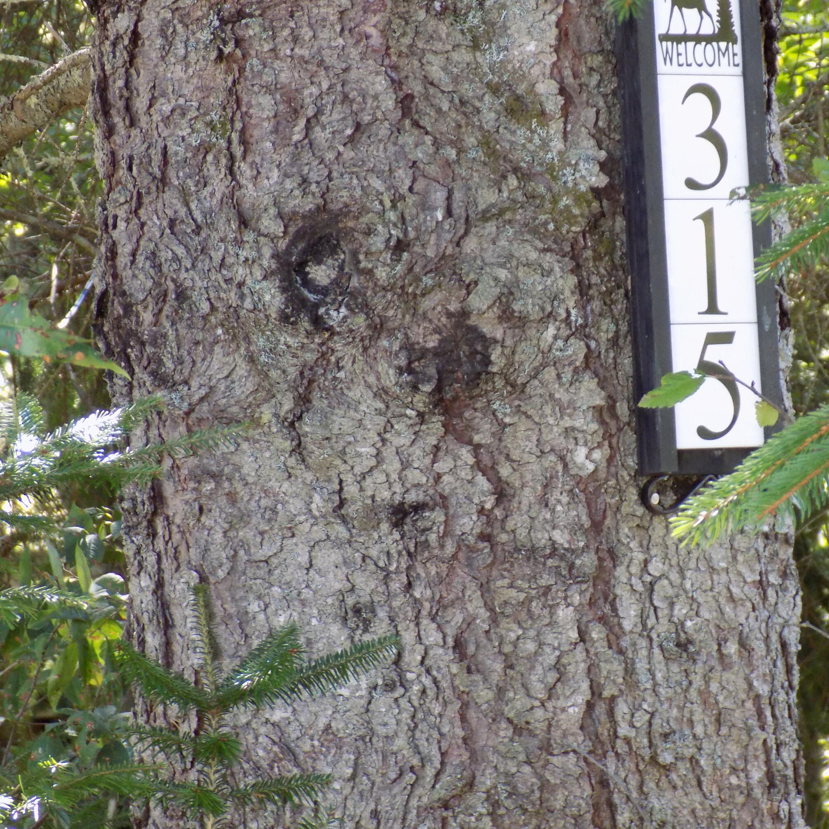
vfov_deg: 7.9
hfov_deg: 7.9
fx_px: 5988
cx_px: 591
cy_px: 433
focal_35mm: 221
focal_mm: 29.9
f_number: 5.3
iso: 250
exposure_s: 1/30
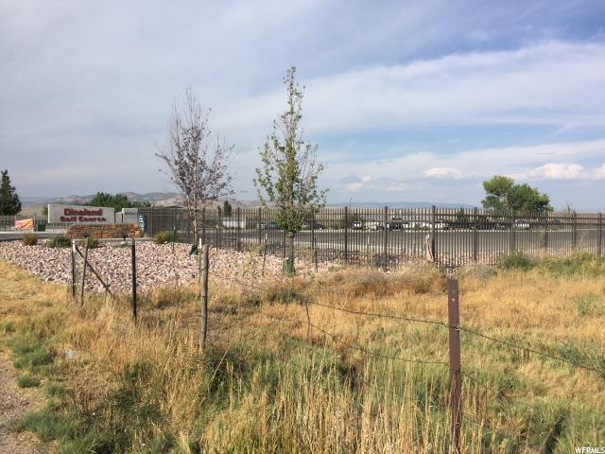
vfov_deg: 48.2
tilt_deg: -1.6
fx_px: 507
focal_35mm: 29
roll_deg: -1.3
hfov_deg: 61.7
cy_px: 227
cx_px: 302
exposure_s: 1/2475
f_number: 2.2
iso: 32
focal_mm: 4.15
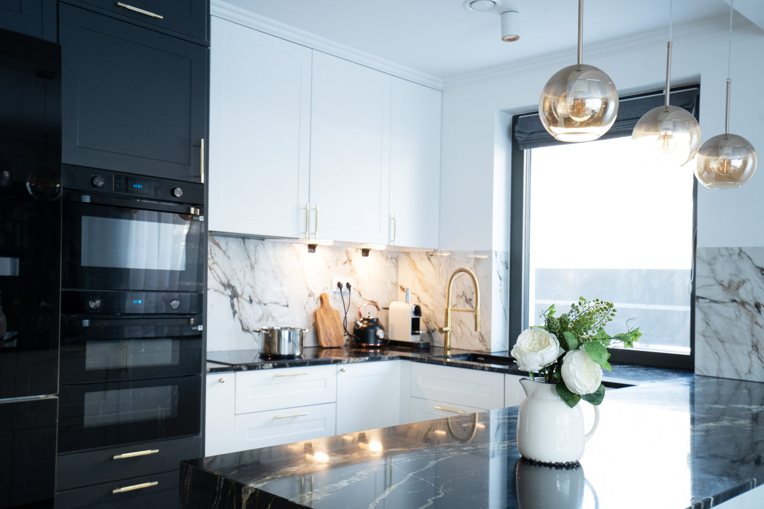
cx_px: 382
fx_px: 743
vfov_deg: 37.9
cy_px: 254
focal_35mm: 35
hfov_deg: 54.4
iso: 3200
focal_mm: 35
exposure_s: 1/80
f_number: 7.1
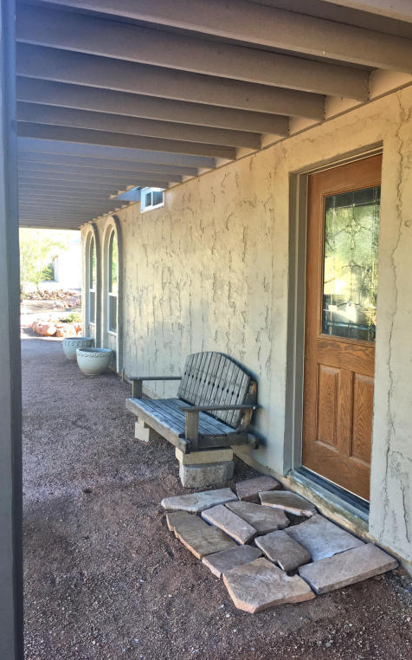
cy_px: 329
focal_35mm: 31
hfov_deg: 40.6
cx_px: 216
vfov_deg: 61.2
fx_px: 557
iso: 32
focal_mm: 4.15
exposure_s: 1/120
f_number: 2.2
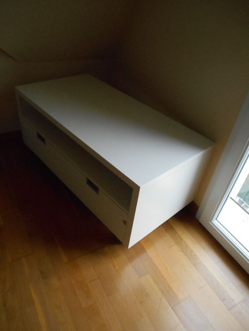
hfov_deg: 53.1
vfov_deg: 67.3
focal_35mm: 26
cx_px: 124
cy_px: 166
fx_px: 249
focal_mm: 4.7
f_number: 3.4
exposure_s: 1/160
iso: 800
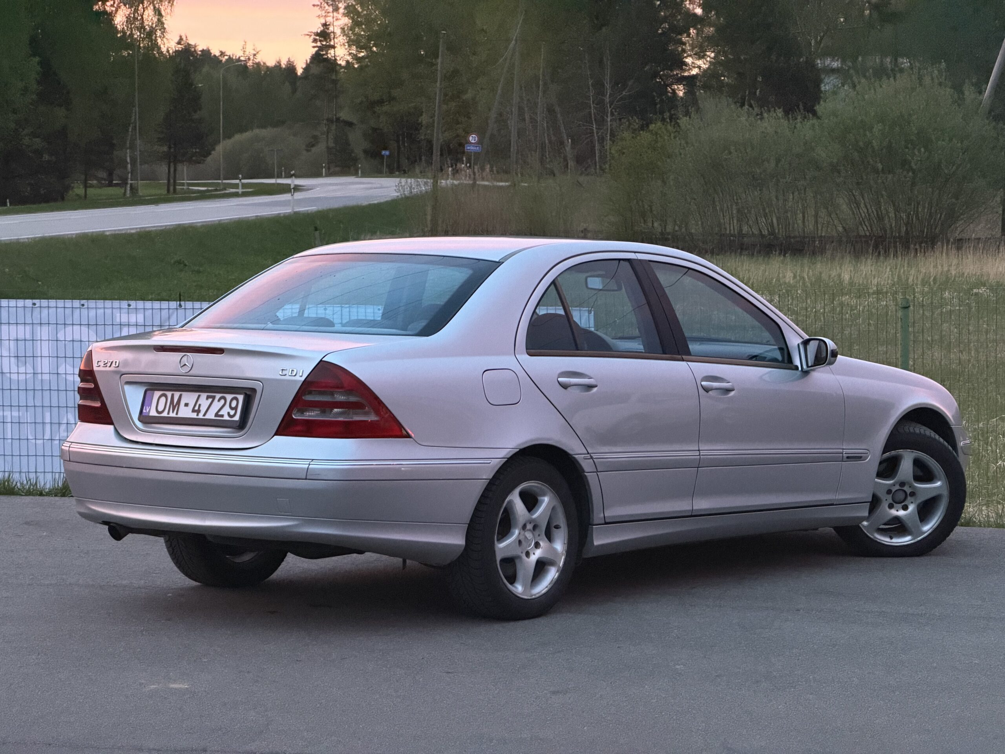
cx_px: 502
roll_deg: +0.3
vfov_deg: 14.8
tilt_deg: -4.3
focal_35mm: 100
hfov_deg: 19.6
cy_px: 377
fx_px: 2903
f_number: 2.8
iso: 800
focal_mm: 16.89
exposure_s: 1/40
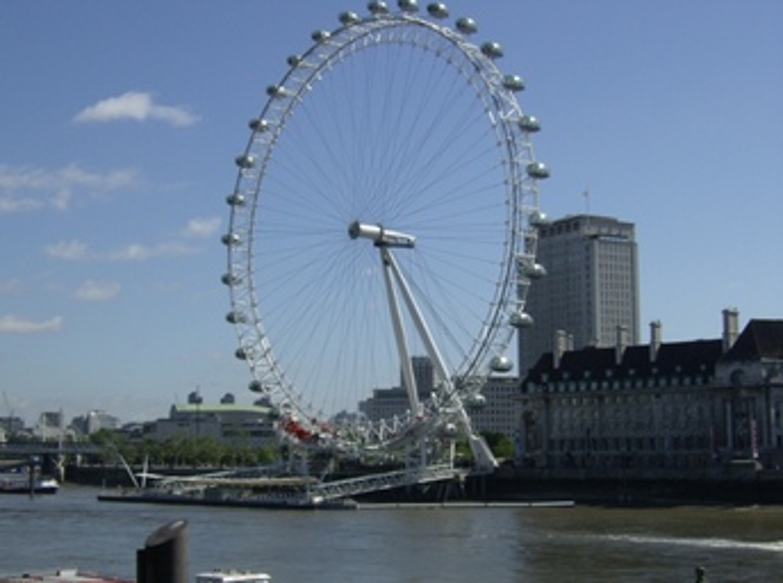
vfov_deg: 25.5
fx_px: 1286
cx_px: 392
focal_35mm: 57
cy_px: 288
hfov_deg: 33.9
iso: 100
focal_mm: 9.3
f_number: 5.6
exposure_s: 1/890
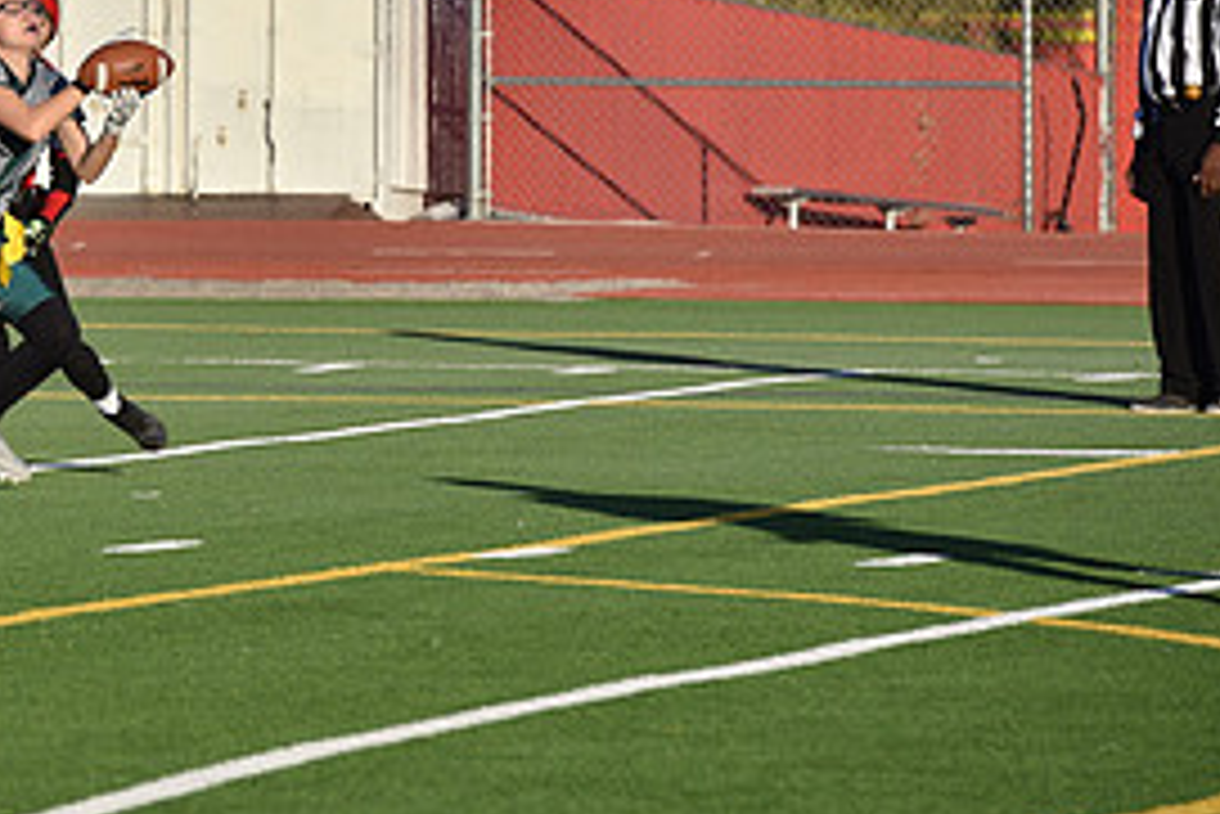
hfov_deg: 4.8
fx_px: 14512
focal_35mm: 428
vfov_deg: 3.2
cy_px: 11
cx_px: -50
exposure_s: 1/1000
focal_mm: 200
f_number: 5.6
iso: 220
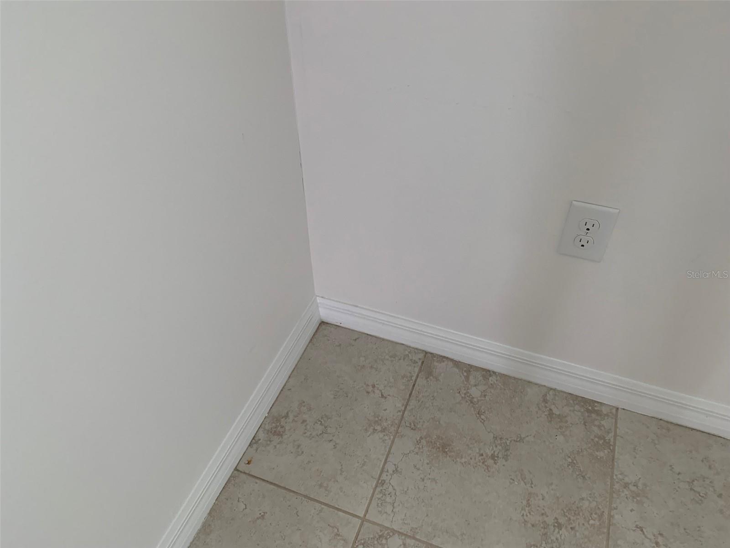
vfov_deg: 53.1
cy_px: 274
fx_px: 548
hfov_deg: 67.3
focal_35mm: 26
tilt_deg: -46.5
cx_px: 365
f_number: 1.8
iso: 80
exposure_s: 1/120
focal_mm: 4.25
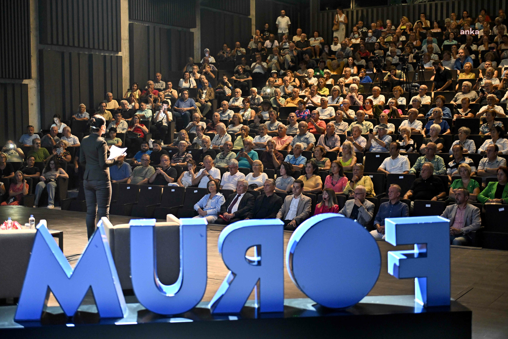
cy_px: 170
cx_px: 254
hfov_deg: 39.6
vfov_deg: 27.0
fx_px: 706
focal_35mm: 50
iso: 3200
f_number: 2.8
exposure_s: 1/80
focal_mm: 50
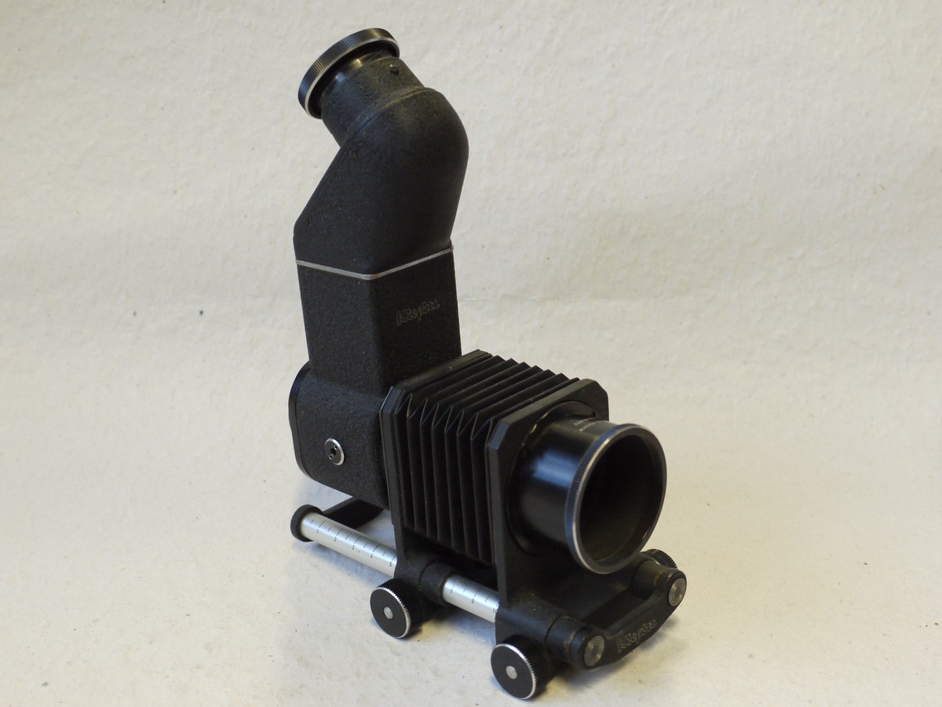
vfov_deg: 30.3
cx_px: 471
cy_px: 354
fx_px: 1306
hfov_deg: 39.7
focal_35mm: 48
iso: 800
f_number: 5
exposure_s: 1/80
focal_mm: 24
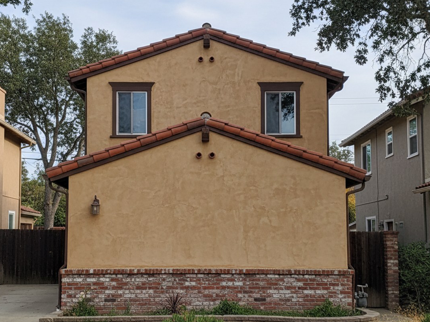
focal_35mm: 29
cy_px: 175
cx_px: 197
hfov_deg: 61.6
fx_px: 360
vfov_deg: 48.2
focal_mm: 5.7
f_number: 1.6
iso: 104
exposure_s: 1/716
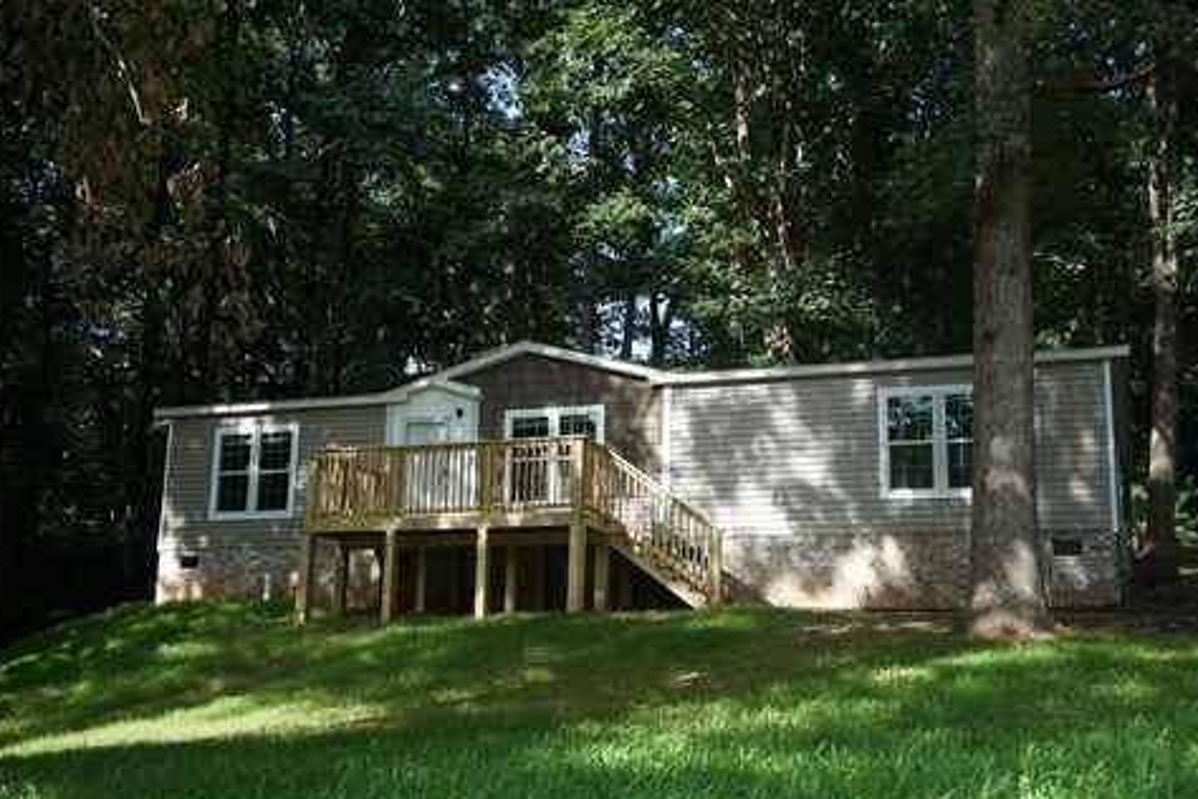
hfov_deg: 49.5
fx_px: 1298
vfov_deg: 34.2
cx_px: 614
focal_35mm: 39
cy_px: 401
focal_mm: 37
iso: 125
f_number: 5.6
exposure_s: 1/125
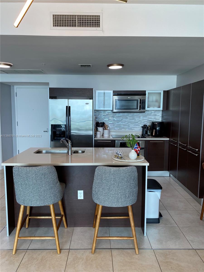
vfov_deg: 67.3
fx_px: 204
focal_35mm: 26
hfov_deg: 53.1
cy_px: 136
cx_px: 102
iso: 80
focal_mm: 4.25
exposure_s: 1/121
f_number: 1.8
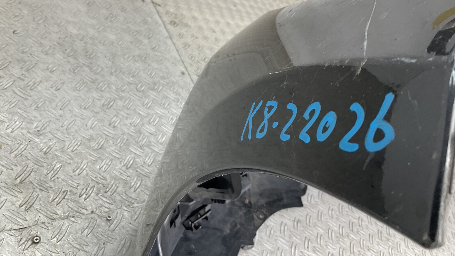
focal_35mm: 32
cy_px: 103
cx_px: 230
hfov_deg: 61.0
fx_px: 386
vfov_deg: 36.5
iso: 25
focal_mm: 3
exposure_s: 1/120
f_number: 1.8
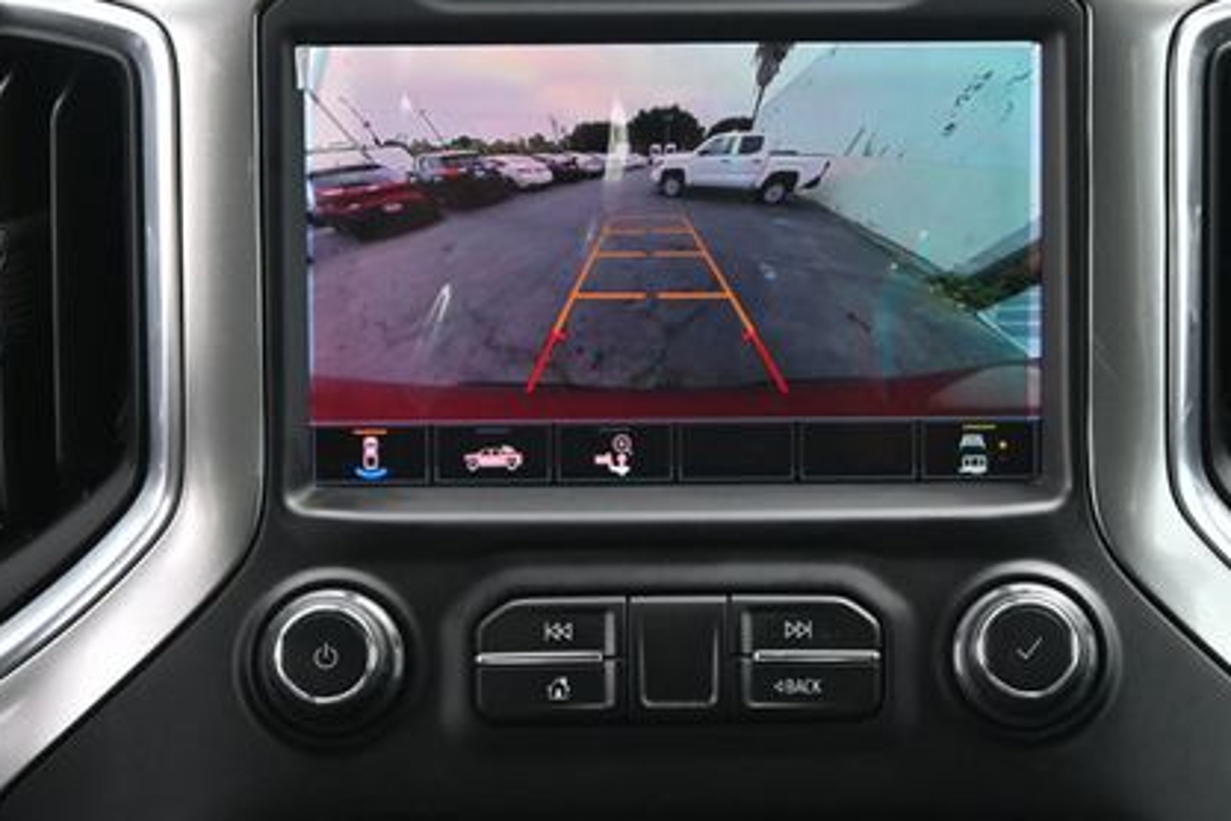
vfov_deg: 11.9
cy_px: 384
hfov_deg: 17.8
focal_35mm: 115
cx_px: 694
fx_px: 3932
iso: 1100
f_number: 6.3
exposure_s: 1/125
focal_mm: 50
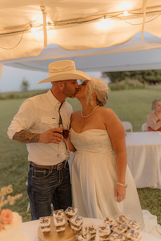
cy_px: 120
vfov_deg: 54.4
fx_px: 235
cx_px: 80
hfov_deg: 37.9
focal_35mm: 35
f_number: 1.4
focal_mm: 35
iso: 500
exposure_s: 1/125
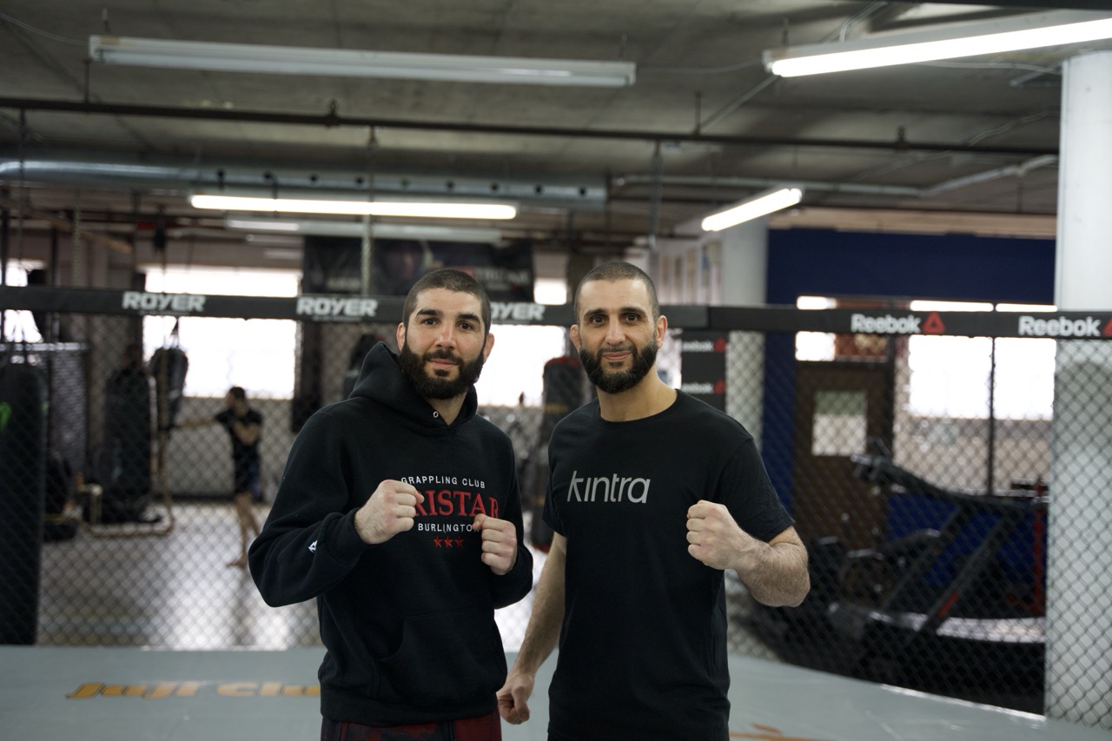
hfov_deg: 41.1
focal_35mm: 48
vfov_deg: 28.1
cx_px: 556
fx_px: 1482
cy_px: 370
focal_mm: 48
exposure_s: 1/160
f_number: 2.8
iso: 800
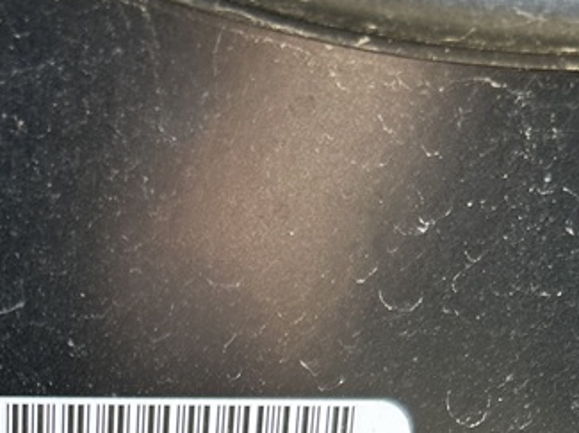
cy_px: 456
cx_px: 23
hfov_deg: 28.7
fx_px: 1069
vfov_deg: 21.9
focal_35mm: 64
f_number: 1.5
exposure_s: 1/594
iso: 50
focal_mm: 5.7
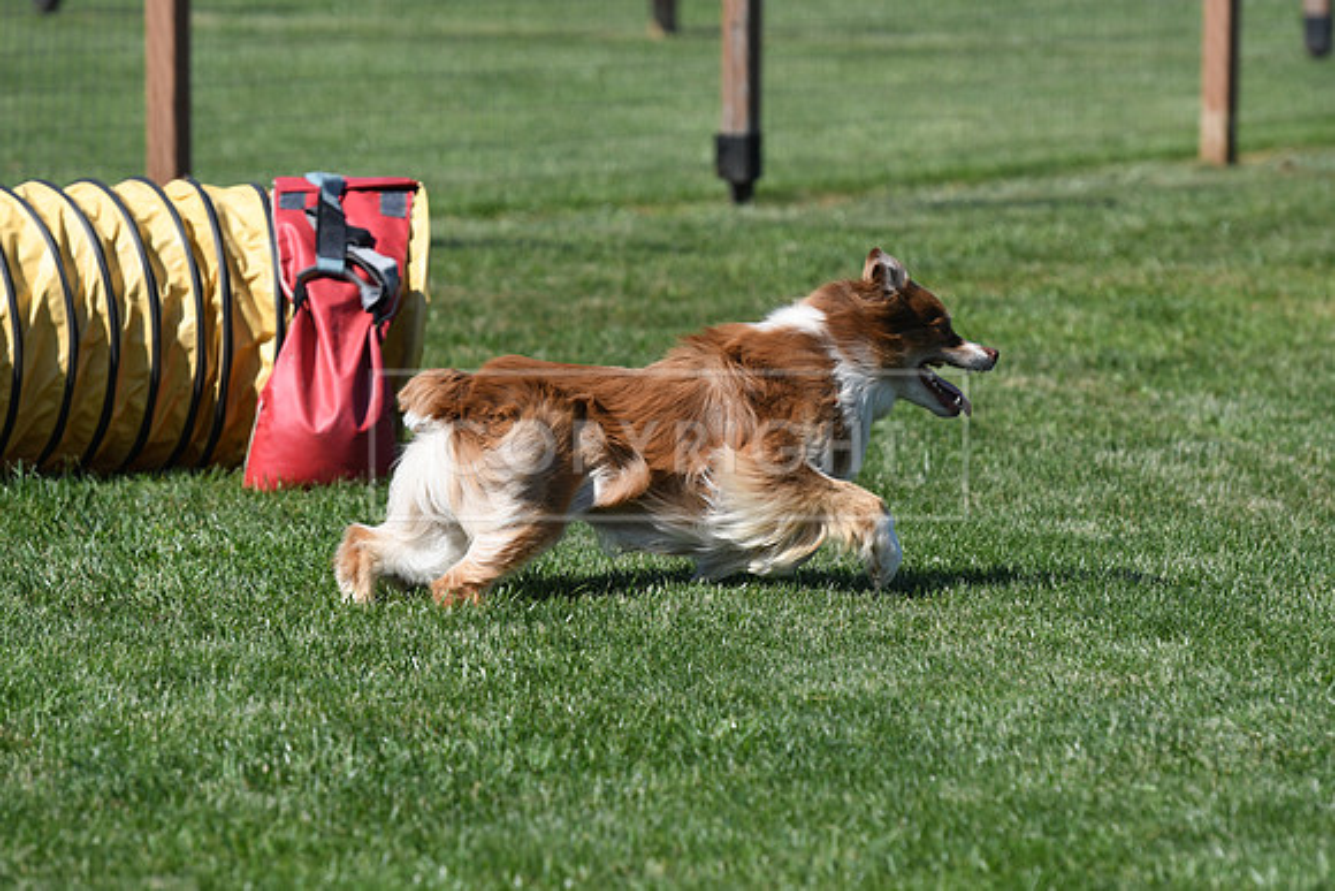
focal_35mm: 255
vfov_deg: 5.4
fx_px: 9458
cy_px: 446
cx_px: 668
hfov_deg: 8.1
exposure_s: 1/2000
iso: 200
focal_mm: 170
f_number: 4
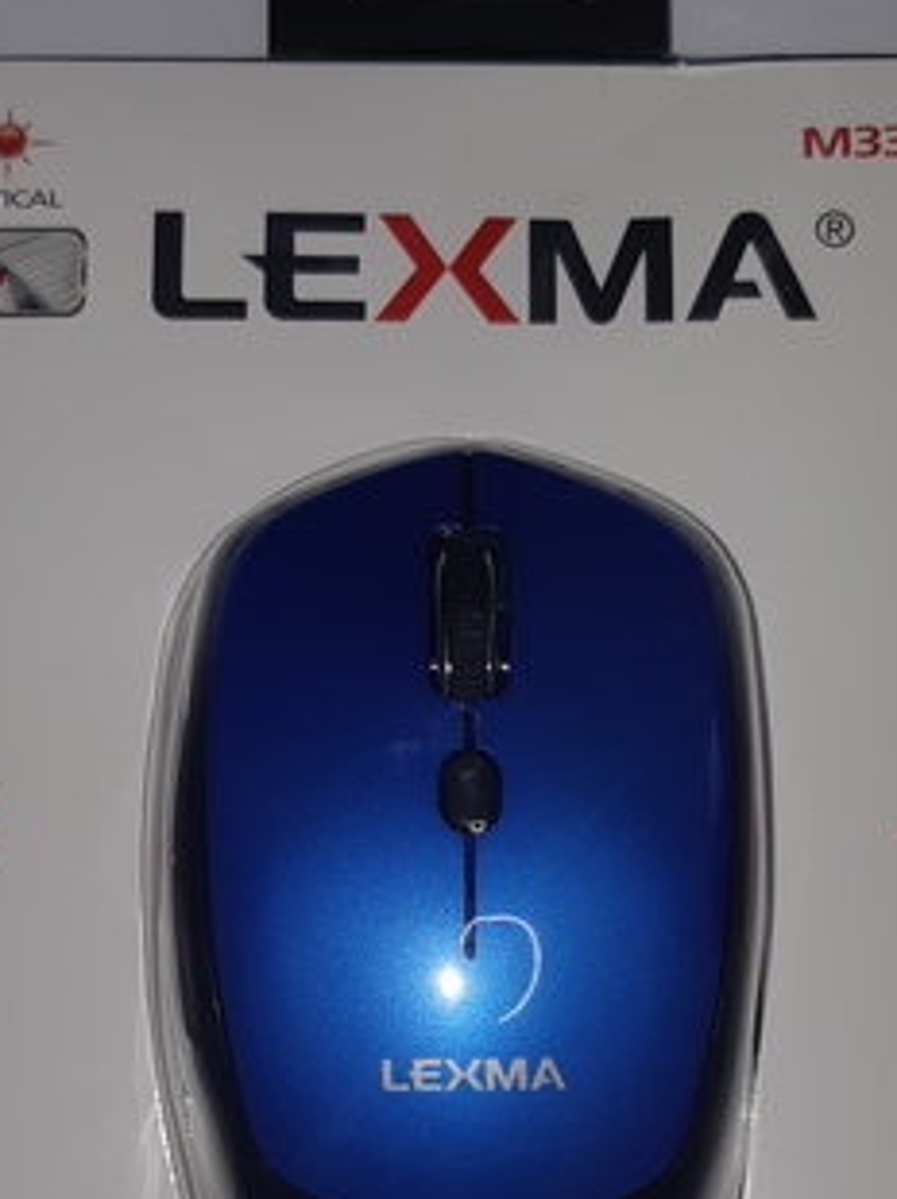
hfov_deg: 34.3
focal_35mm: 42
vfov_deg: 44.2
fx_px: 1453
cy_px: 789
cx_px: 454
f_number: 1.7
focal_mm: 3.93
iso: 40
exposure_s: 1/361
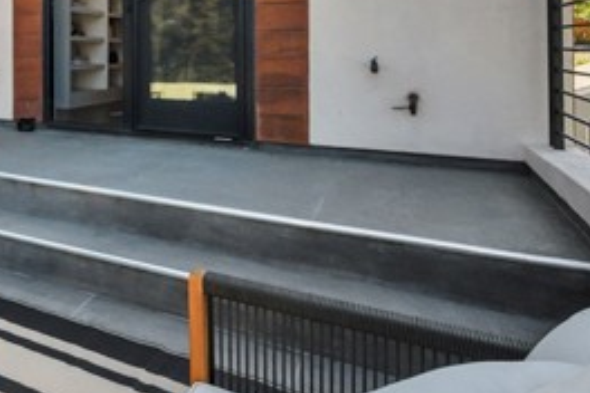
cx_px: -87
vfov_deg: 36.9
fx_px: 557
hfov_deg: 41.7
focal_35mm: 34
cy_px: 55
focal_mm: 14
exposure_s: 1/640
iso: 1250
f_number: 10
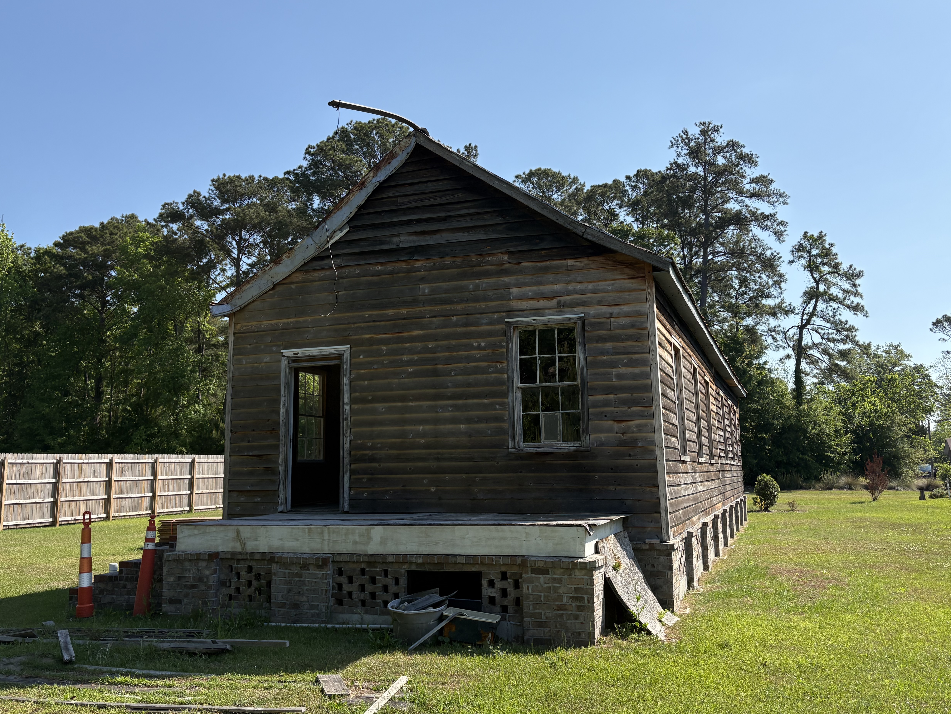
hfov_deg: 59.9
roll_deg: -0.1
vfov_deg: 46.8
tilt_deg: +7.6
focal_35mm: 30
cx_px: 507
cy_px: 335
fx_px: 824
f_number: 1.6
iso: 50
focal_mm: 5.96
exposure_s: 1/3448
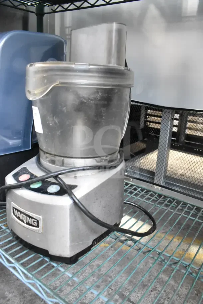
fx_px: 228
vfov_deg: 67.4
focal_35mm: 27
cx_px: 102
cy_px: 152
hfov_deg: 47.9
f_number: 4.5
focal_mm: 18
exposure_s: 1/80
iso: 6400
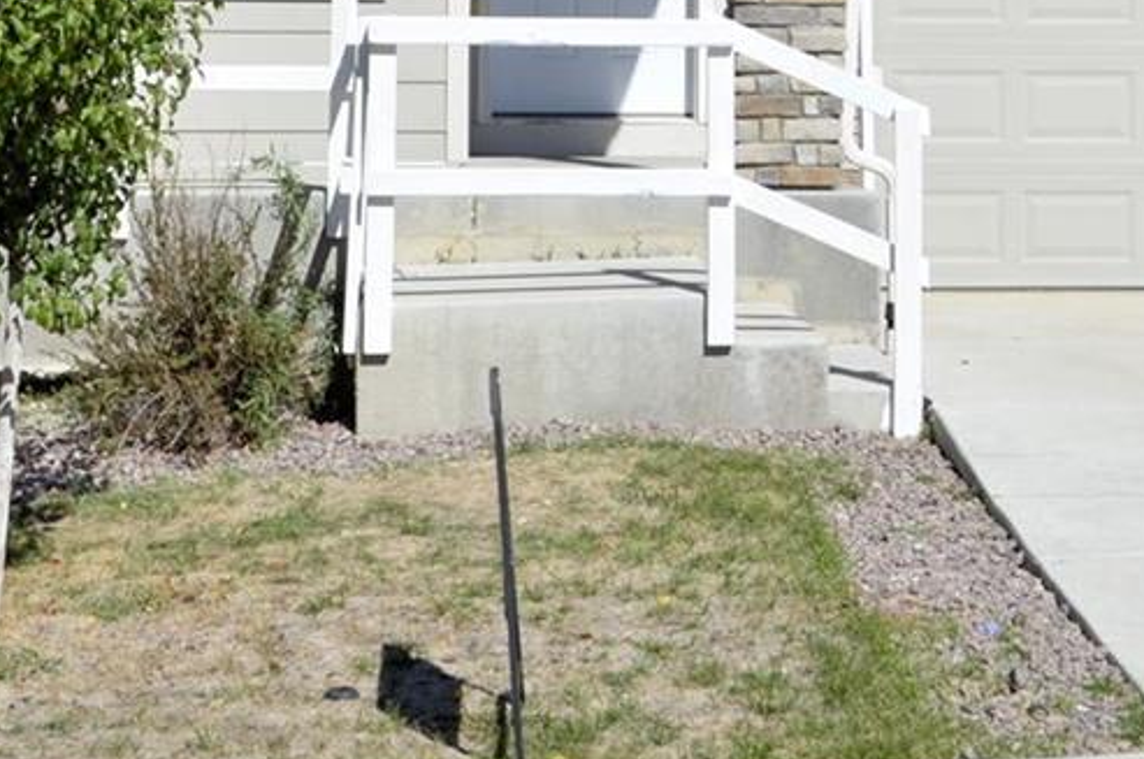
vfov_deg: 11.2
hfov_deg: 17.1
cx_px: 915
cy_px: -267
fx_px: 3775
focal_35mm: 119
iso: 200
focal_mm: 24
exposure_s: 1/1000
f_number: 6.3
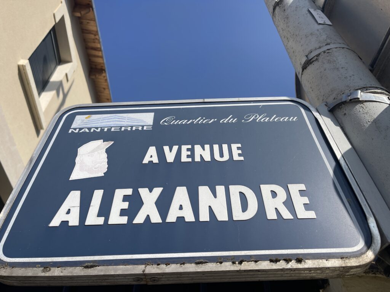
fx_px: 282
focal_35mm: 25
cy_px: 146
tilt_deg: +45.4
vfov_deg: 54.9
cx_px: 195
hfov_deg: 69.4
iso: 32
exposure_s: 1/4348
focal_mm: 5.1
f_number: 1.6
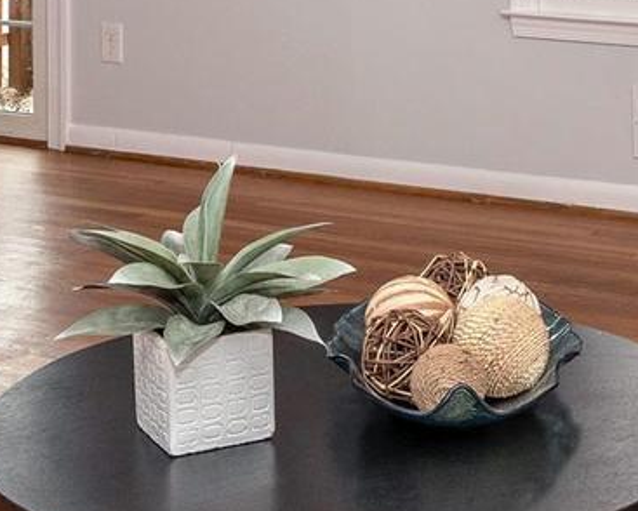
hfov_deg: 21.1
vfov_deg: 16.4
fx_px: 1681
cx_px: 560
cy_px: -145
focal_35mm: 89
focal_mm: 17
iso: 400
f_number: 9
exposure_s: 1/80
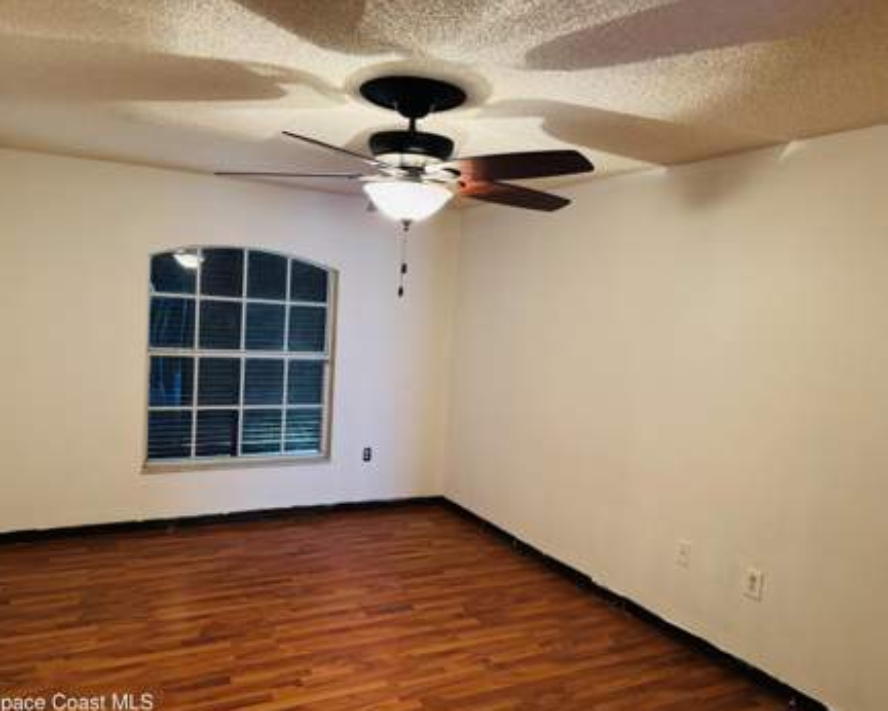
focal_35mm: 26
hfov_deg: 65.9
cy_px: 365
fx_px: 684
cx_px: 411
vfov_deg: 55.0
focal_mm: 6.76
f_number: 1.78
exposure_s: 1/60
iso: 640
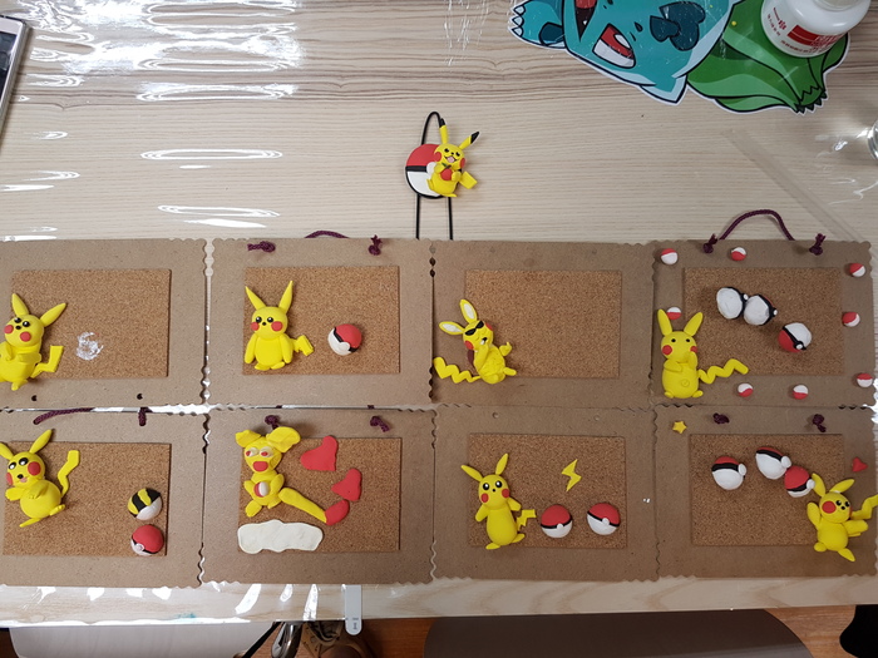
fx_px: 659
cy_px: 329
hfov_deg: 67.3
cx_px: 439
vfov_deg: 53.1
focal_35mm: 26
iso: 64
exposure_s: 1/60
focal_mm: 4.2
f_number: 1.7
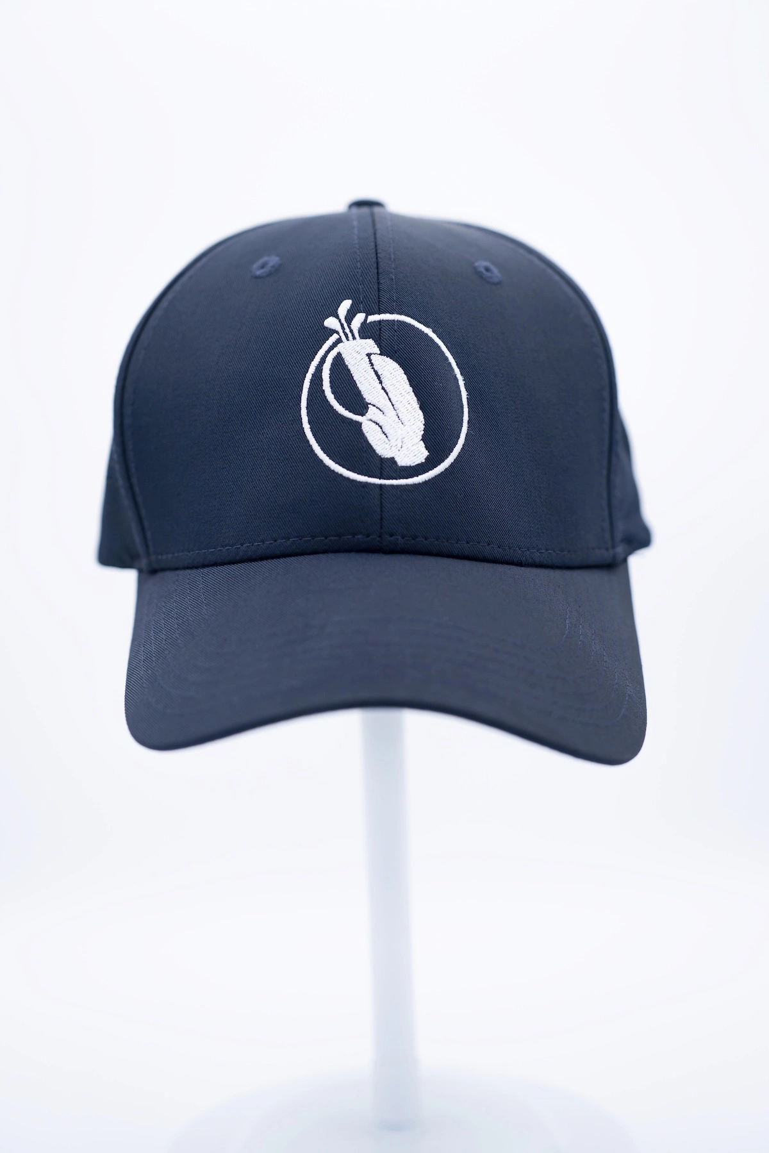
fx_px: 1569
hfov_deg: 27.5
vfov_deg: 40.3
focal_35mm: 49
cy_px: 576
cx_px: 384
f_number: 2.8
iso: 200
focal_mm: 49
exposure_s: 1/500
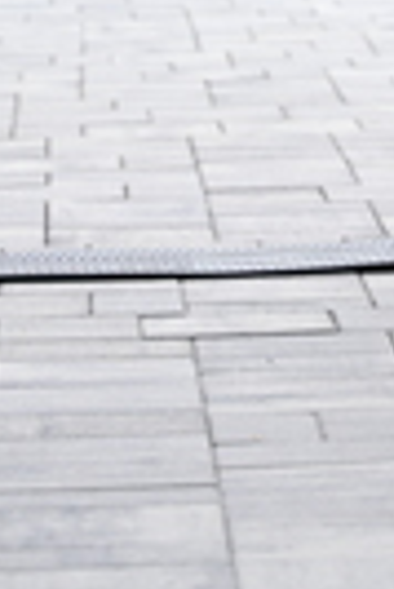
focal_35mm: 340
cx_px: 582
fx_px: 5567
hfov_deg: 4.0
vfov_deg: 5.9
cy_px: -549
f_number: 2.8
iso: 640
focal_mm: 82
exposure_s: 1/2000
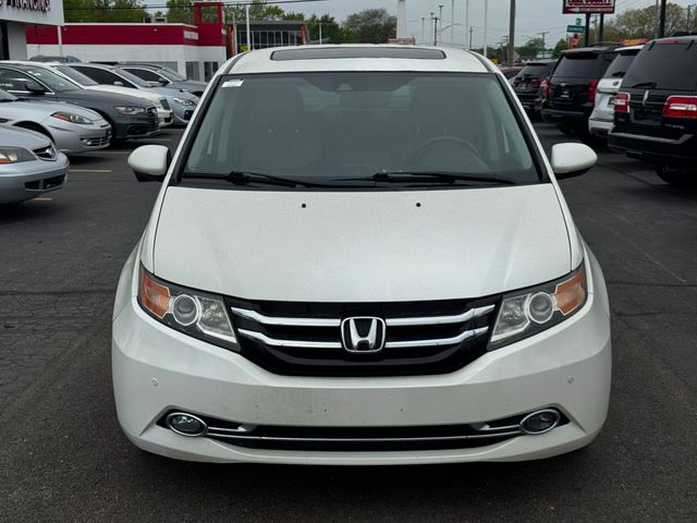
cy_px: 262
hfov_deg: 39.7
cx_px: 348
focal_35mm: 48
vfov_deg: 30.3
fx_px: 966
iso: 64
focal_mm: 6.76
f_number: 1.78
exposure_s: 1/6410
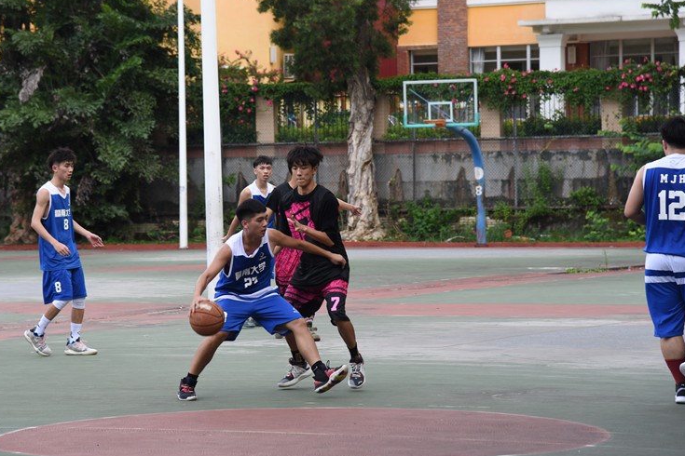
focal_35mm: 147
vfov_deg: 9.3
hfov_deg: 14.0
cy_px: 198
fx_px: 2797
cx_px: 319
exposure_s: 1/400
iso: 400
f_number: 5
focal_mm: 120
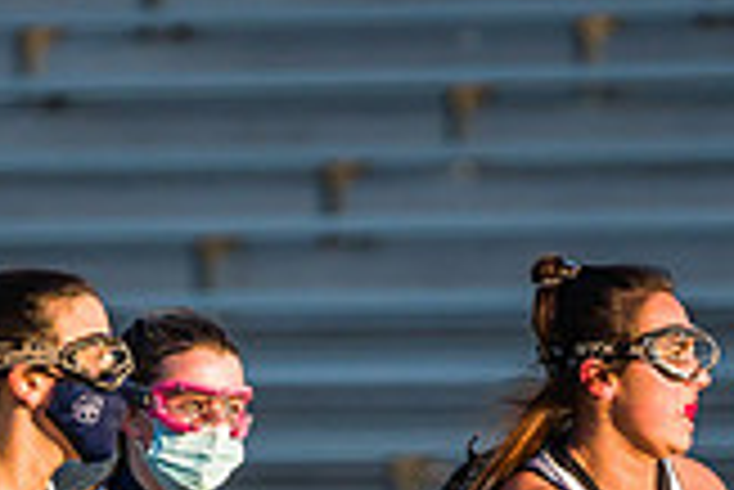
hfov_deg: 1.1
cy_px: 708
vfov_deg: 0.7
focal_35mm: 1918
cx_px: 241
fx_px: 39140
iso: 1250
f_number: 5.6
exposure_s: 1/2000
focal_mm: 400
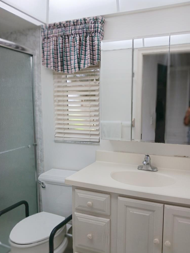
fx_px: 227
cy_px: 133
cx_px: 94
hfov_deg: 45.5
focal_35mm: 31
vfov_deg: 58.3
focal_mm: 3.98
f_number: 1.8
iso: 20
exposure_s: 1/33.3
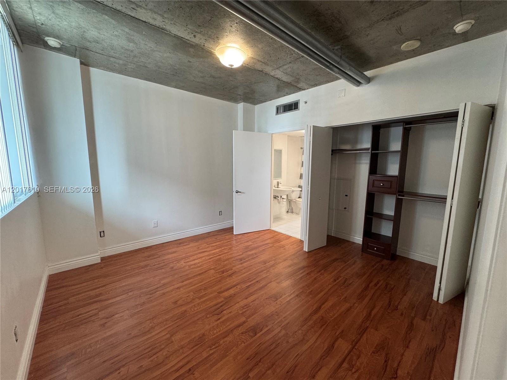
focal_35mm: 14
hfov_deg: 102.1
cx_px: 254
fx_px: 205
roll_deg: -0.1
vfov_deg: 85.7
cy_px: 190
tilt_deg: -7.5
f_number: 2.2
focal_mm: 2.22
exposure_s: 1/60
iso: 200
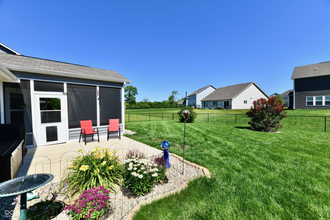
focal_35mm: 14
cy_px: 110
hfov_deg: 104.3
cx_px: 165
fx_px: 128
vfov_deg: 81.2
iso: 640
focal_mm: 14
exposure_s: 1/640
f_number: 13
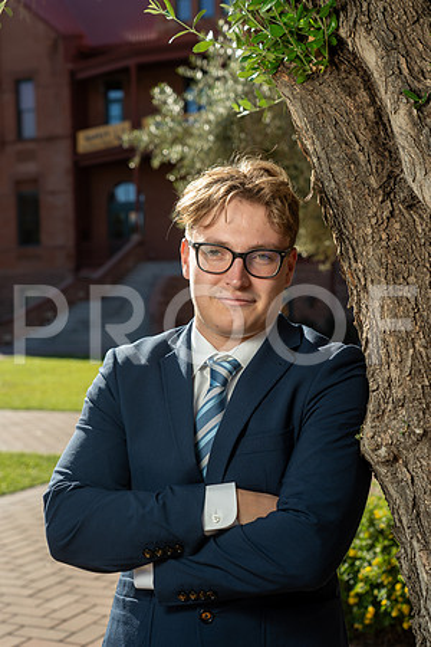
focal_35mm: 57
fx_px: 1024
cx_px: 216
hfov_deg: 23.8
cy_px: 324
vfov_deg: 35.1
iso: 50
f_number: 5.6
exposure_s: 1/200
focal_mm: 57
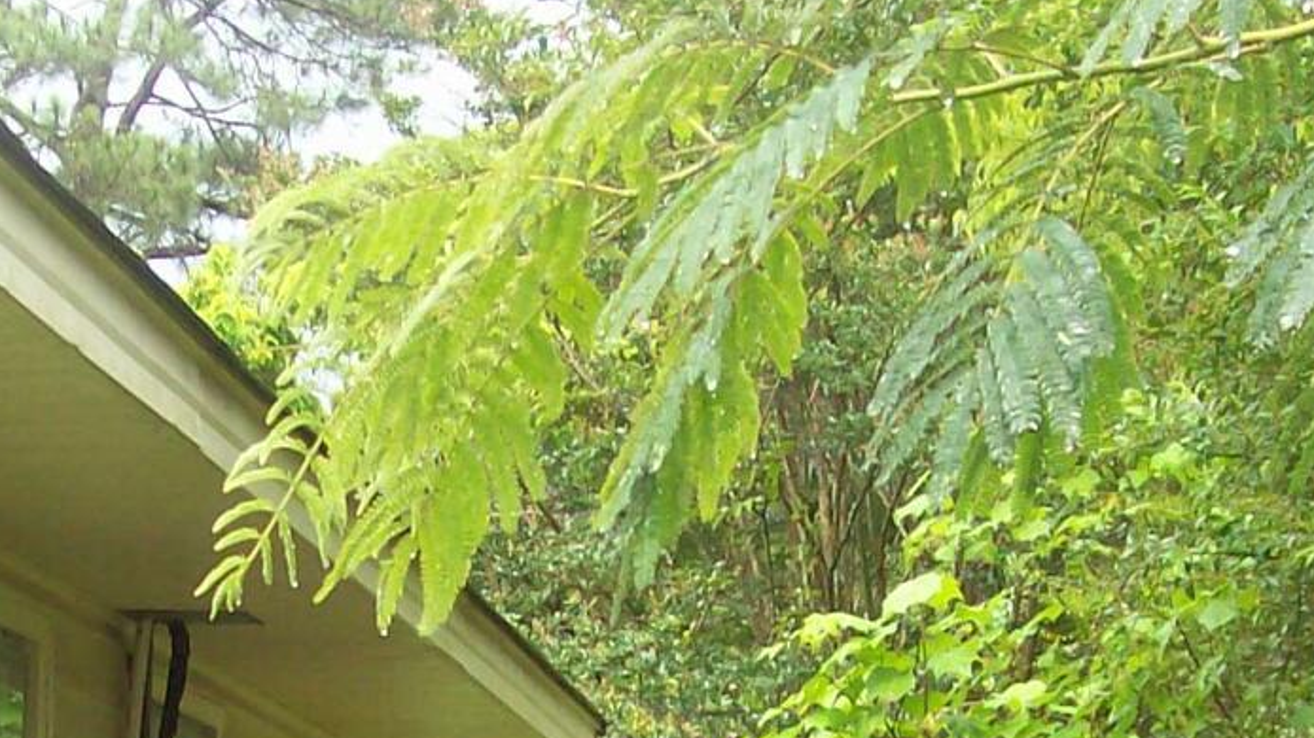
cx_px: 373
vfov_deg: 10.4
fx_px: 3936
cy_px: 1054
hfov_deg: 18.9
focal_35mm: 113
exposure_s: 1/181
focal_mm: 6
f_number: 2.7
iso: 80
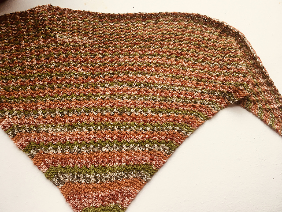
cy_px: 106
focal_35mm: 29
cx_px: 141
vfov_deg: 48.2
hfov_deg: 61.7
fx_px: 236
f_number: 2.2
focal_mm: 4.15
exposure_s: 1/30
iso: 25
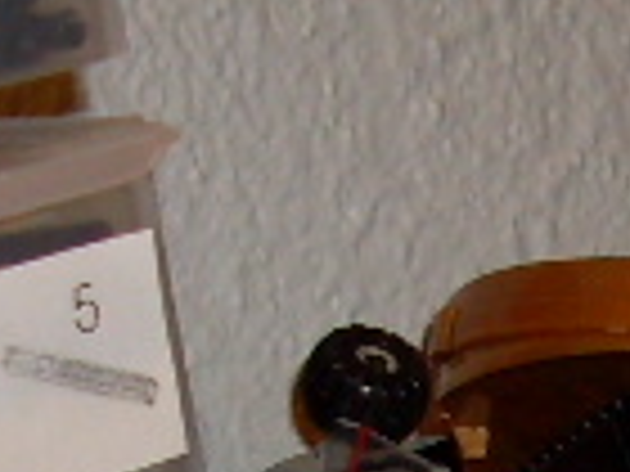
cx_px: 1368
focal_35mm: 277
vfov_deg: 5.0
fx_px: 5041
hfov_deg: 6.9
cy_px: 1614
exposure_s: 1/45
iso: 100
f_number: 2.8
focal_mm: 6.3
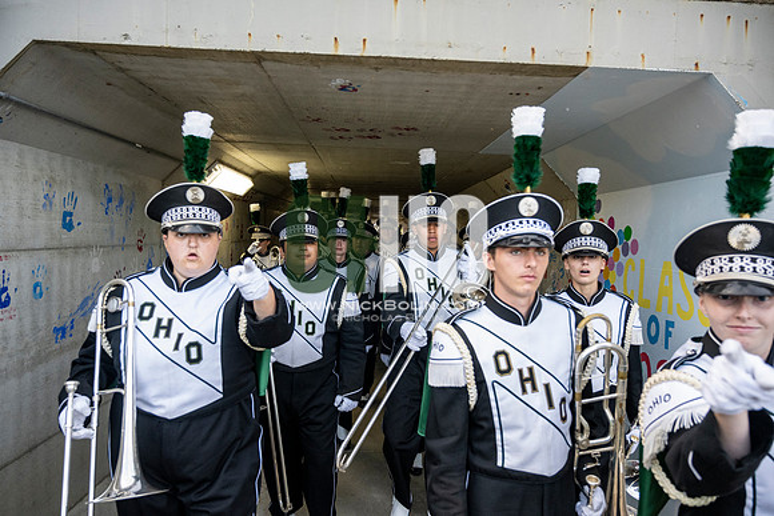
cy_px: 258
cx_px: 387
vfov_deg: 53.2
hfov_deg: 73.7
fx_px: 516
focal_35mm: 24
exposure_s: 1/800
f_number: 4
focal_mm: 24
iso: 1600
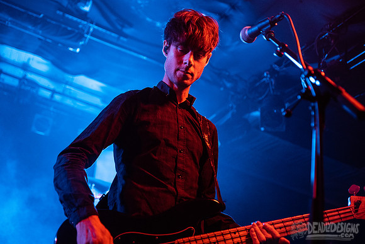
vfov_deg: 27.2
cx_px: 160
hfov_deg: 39.9
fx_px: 502
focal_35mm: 50
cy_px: 107
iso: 2000
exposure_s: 1/250
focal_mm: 44
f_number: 2.8
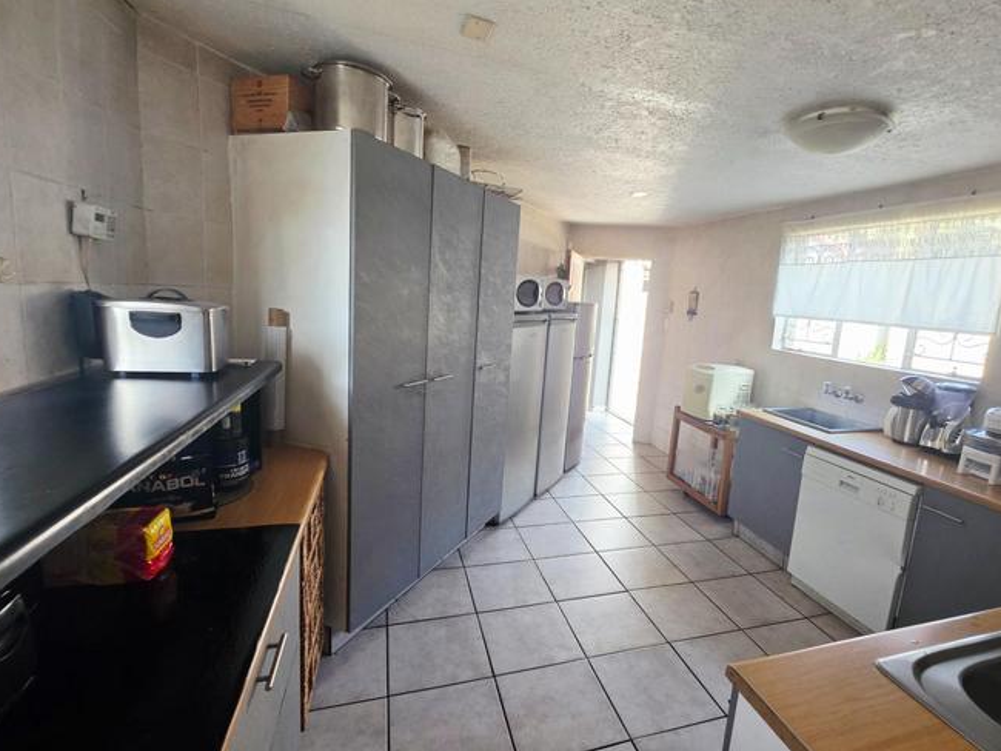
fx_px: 463
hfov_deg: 94.2
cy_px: 376
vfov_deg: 78.1
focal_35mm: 16
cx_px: 545
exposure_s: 1/101
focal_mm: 2.2
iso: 160
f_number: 1.9
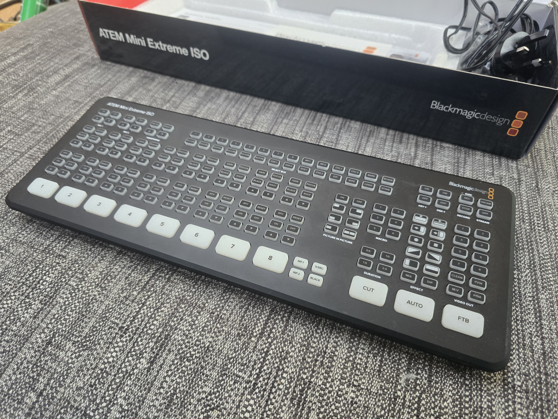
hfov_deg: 73.9
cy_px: 210
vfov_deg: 58.9
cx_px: 279
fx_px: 371
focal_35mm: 23
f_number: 1.7
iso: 500
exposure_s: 1/120
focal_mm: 6.3
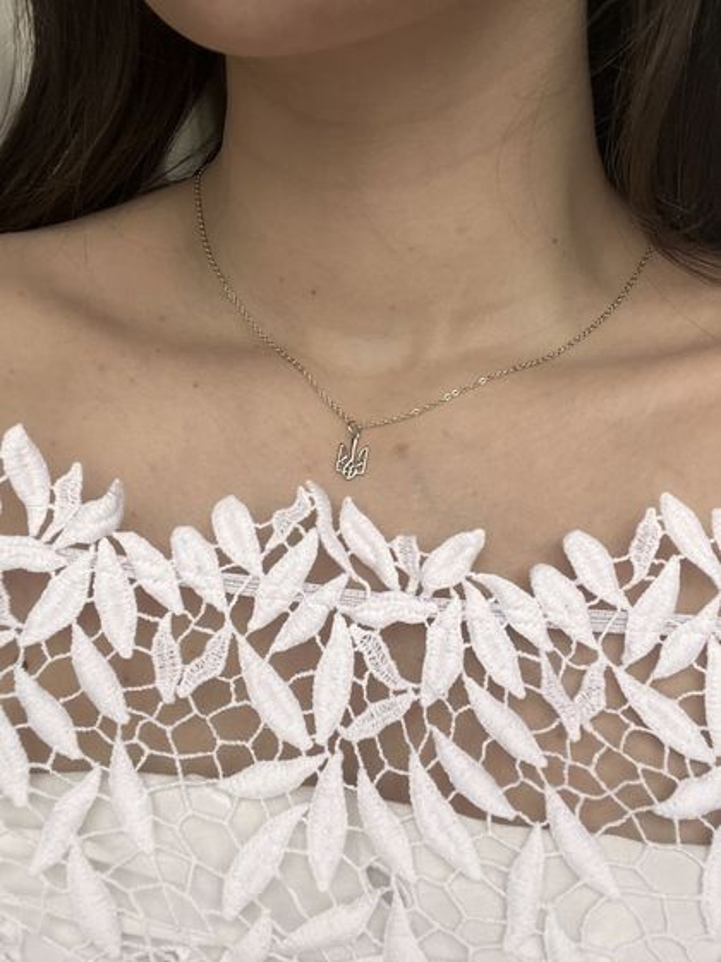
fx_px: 833
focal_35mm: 30
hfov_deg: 46.8
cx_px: 360
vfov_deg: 60.0
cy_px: 481
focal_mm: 2.71
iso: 50
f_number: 2.2
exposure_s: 1/116
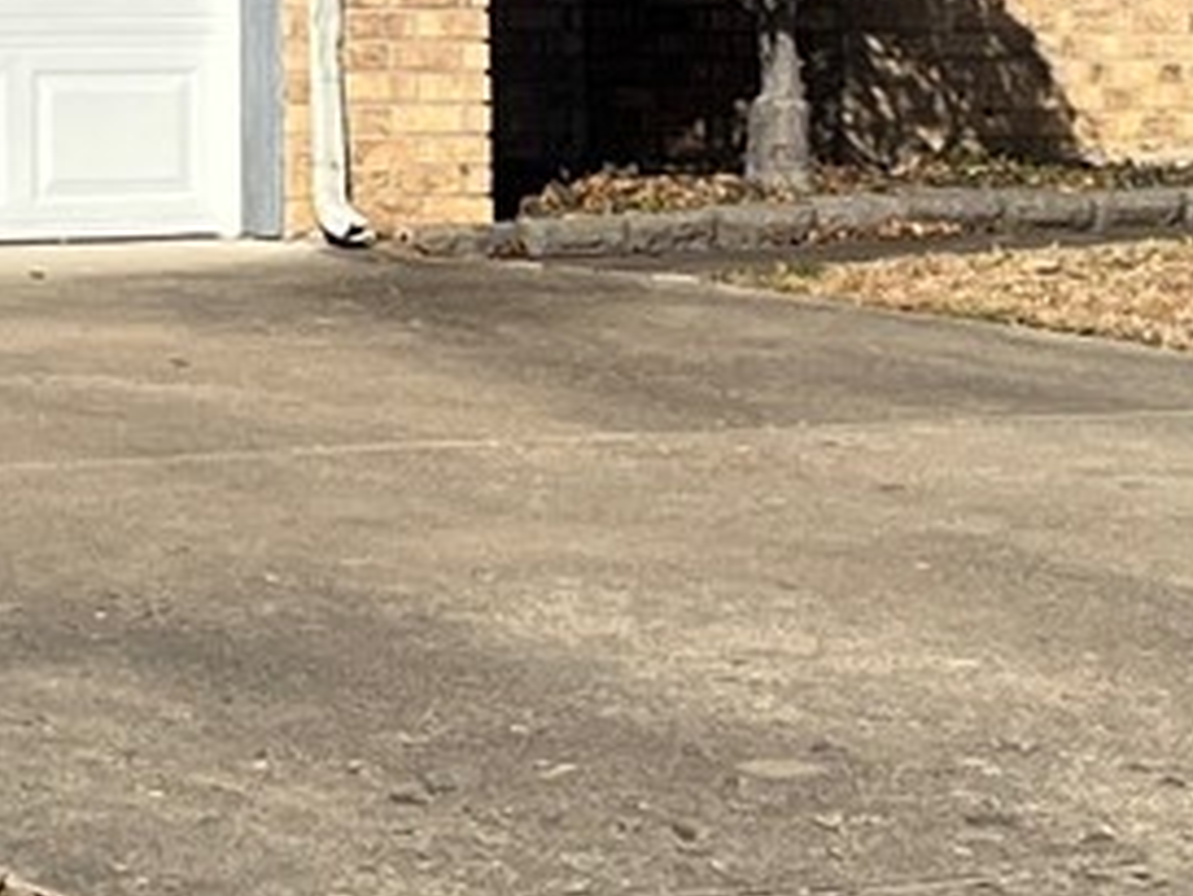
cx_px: -83
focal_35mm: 183
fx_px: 6310
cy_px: -490
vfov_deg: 7.9
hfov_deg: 10.7
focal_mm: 5.1
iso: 50
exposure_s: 1/5556
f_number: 1.6
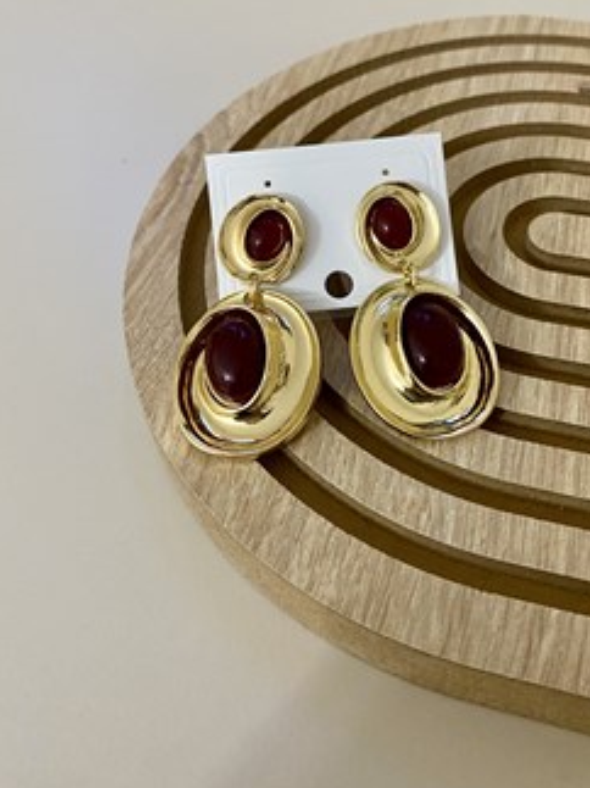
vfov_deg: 56.7
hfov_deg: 43.9
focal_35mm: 32
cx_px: 356
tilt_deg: -48.9
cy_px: 343
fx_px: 728
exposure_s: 1/33
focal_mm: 4.25
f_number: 1.8
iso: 500
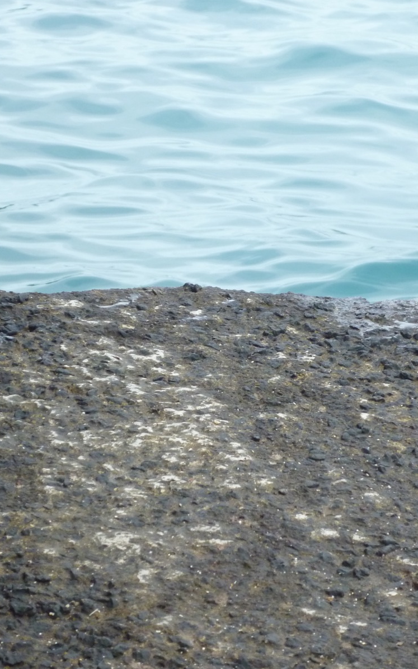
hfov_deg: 8.3
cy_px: 335
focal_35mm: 159
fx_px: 2898
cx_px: 234
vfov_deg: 13.2
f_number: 6.5
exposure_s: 1/125
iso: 320
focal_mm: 20
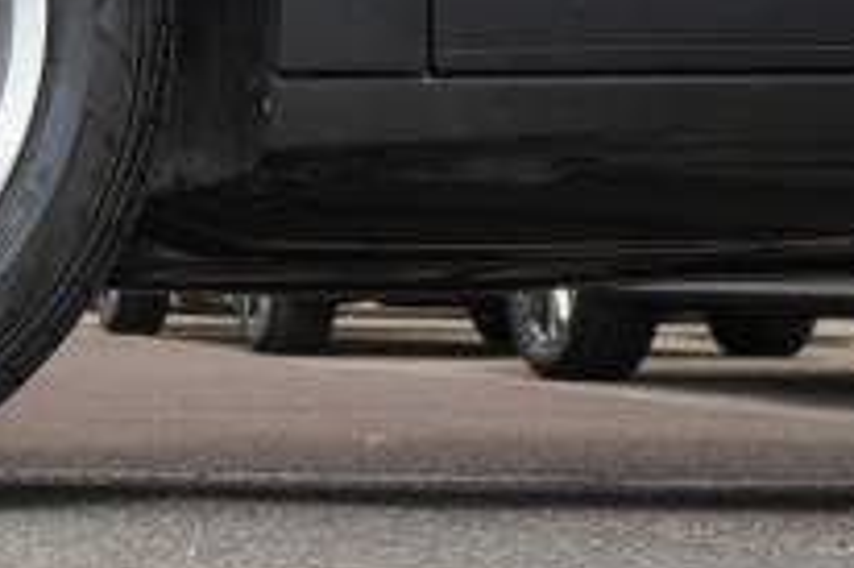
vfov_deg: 9.8
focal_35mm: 140
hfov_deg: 13.9
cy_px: 112
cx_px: -344
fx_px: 3318
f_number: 8
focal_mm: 30
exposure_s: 1/350
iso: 400
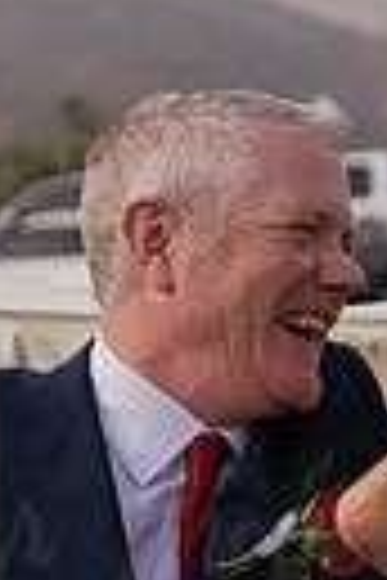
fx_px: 2806
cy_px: 526
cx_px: 328
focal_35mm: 174
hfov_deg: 7.9
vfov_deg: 11.7
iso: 125
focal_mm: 50
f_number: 3.2
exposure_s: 1/1000
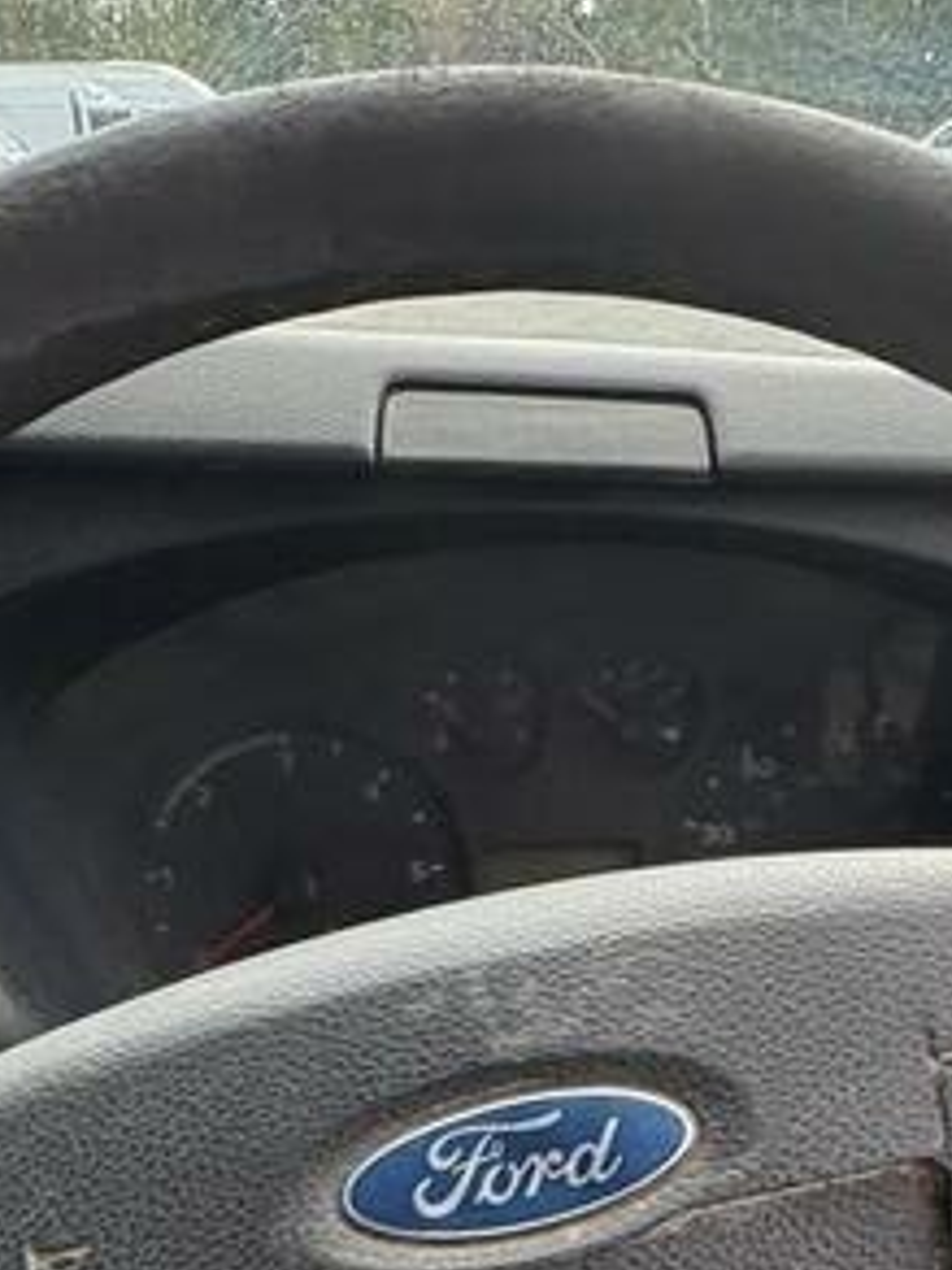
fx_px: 1577
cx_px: 656
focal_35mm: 43
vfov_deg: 39.2
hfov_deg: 33.2
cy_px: 1244
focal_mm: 2.22
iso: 100
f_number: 2.2
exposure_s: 1/133
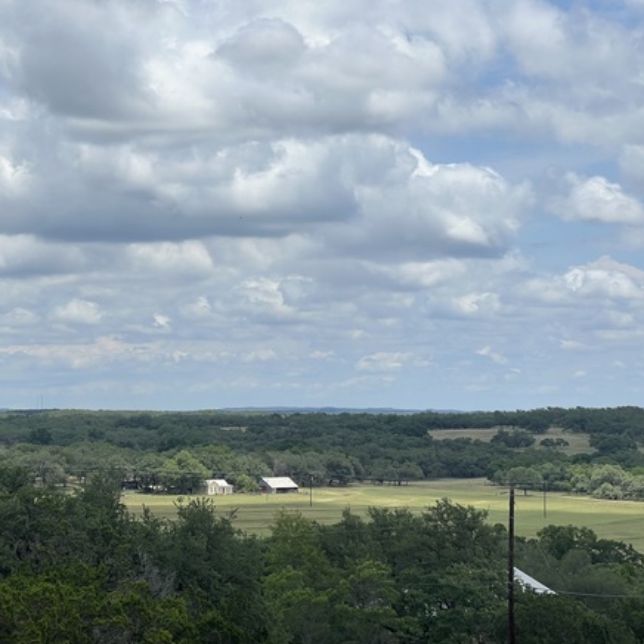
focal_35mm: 100
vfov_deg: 17.4
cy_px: 344
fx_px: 2105
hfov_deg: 17.3
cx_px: 201
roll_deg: +0.3
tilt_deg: +3.5
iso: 32
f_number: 2.8
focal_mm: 9
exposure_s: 1/1220
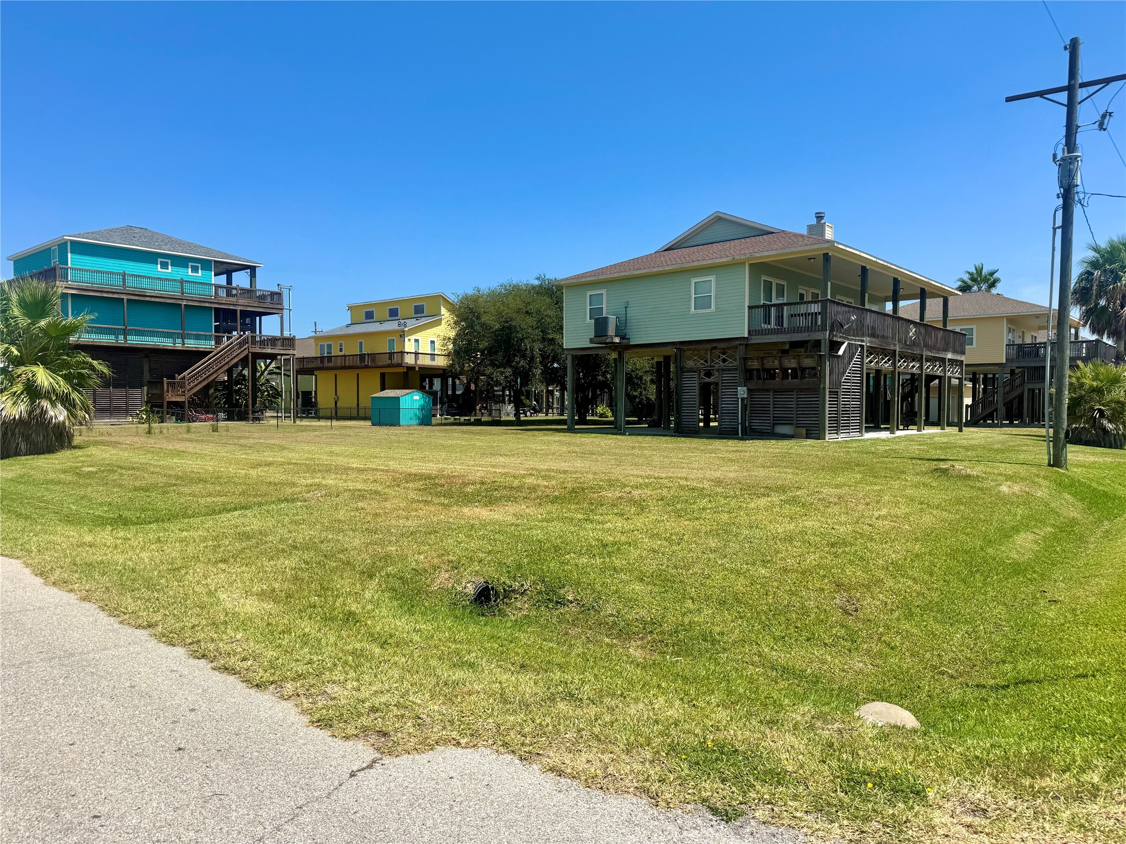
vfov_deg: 56.8
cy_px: 422
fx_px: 781
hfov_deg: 71.6
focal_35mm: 24
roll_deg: -0.5
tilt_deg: -1.8
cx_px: 563
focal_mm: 6.76
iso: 80
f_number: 1.78
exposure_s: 1/5814
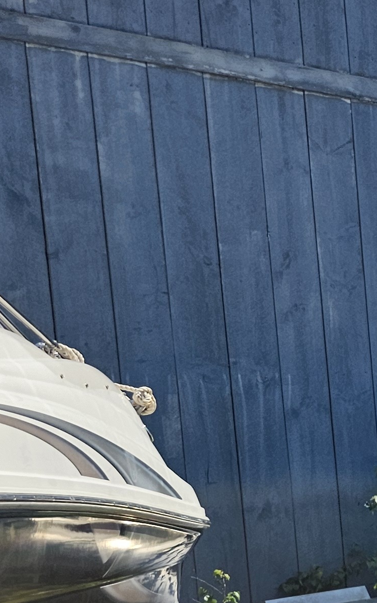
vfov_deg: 24.2
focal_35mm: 82
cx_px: 988
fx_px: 1348
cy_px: 588
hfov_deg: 11.9
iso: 32
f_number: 1.7
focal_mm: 6.3
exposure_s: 1/2000
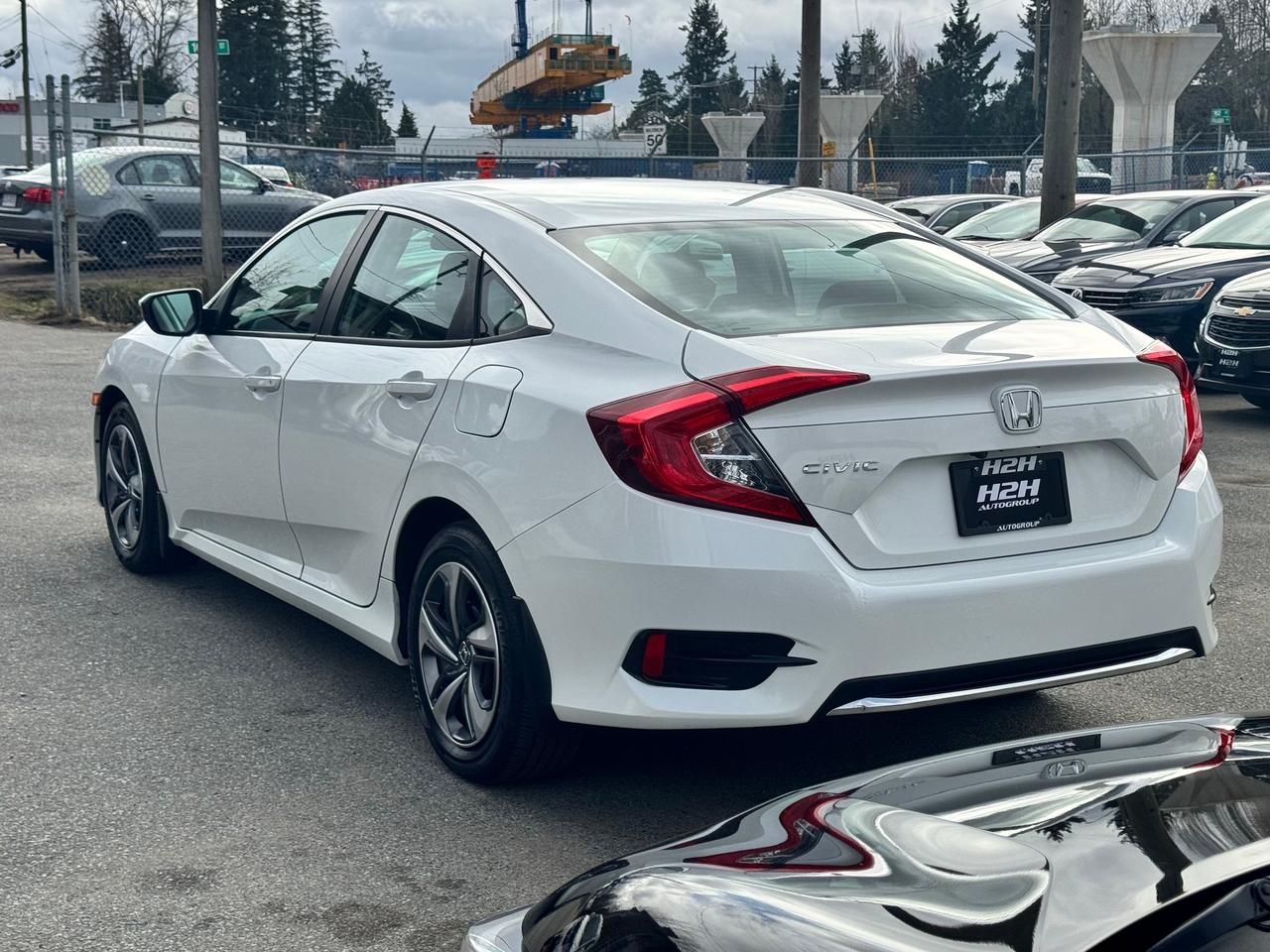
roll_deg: +0.2
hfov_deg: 39.7
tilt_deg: -7.1
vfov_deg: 30.3
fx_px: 1761
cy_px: 476
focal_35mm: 48
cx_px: 635
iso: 64
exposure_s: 1/4310
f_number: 1.78
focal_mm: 6.76
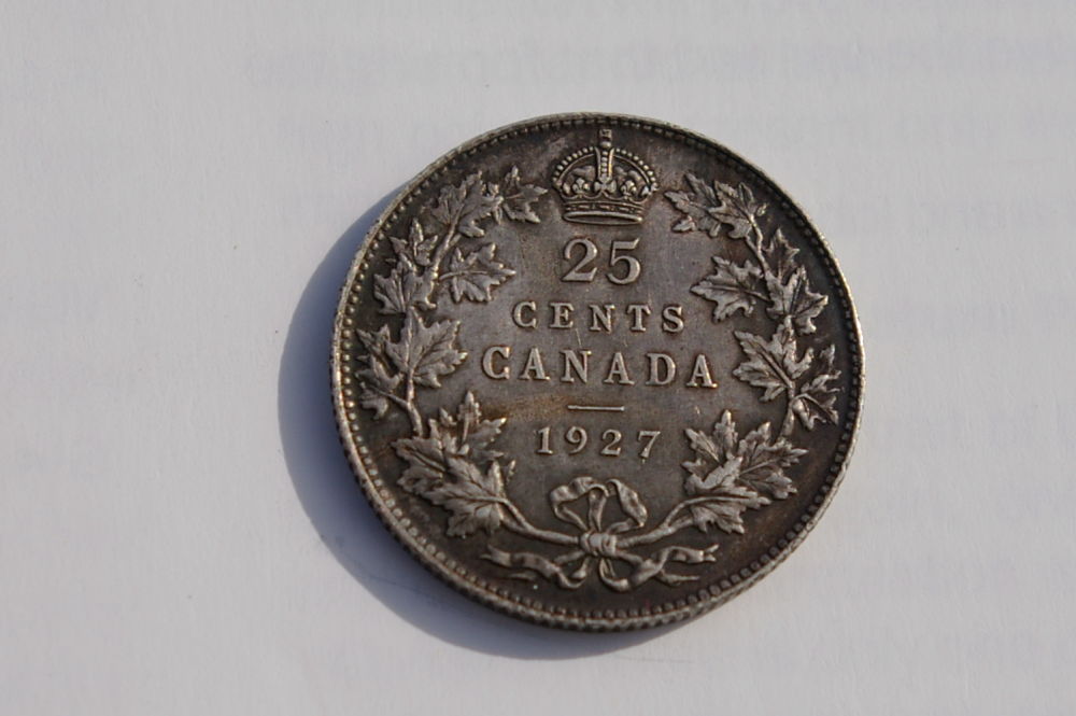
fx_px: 2016
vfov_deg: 20.1
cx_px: 538
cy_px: 358
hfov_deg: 29.9
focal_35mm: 68
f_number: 8
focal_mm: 45
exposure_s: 1/800
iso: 200
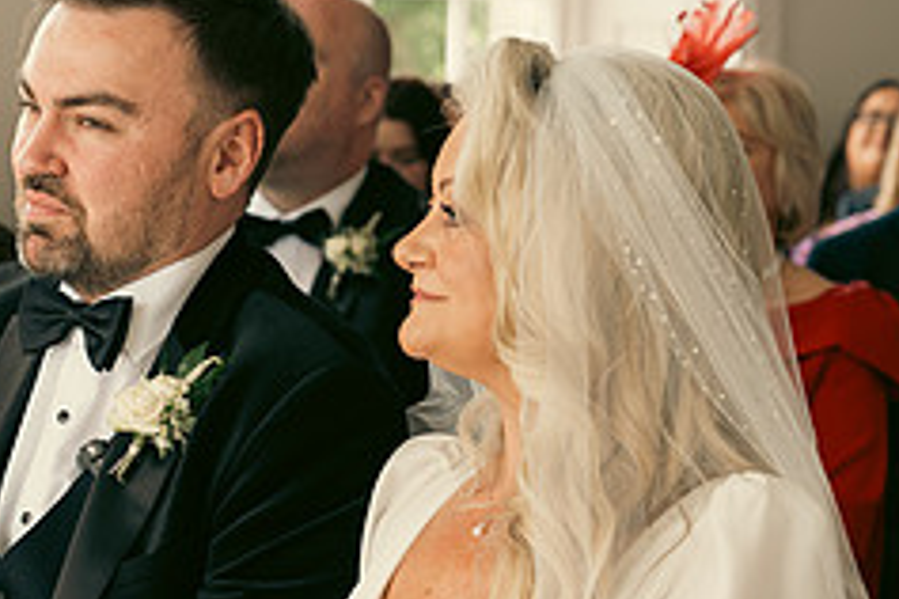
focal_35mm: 125
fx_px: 3121
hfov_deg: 16.3
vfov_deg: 10.9
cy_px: 590
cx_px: 281
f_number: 3.5
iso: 320
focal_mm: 51
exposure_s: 1/160
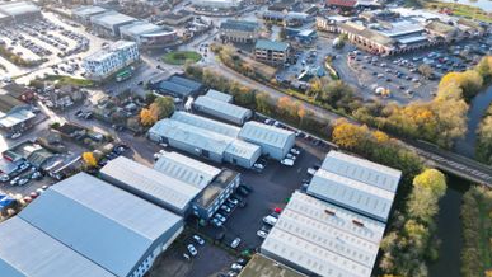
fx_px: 352
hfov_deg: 69.8
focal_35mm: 27
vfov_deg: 42.9
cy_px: 125
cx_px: 245
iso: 150
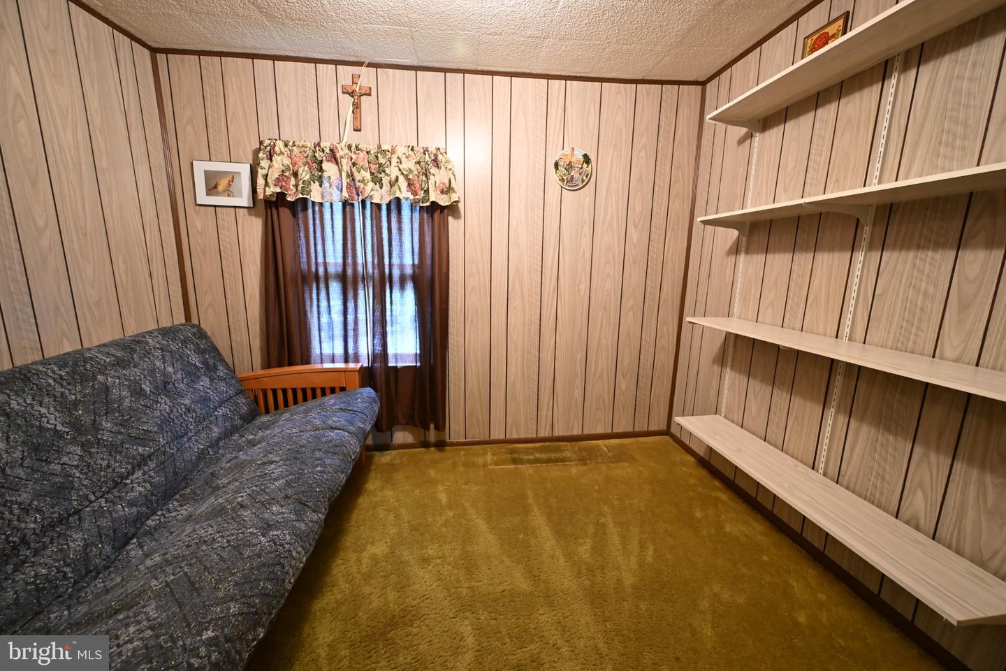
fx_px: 391
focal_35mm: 14
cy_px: 336
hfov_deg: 104.3
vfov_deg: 81.2
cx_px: 503
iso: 4000
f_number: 8
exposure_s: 1/15
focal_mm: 14
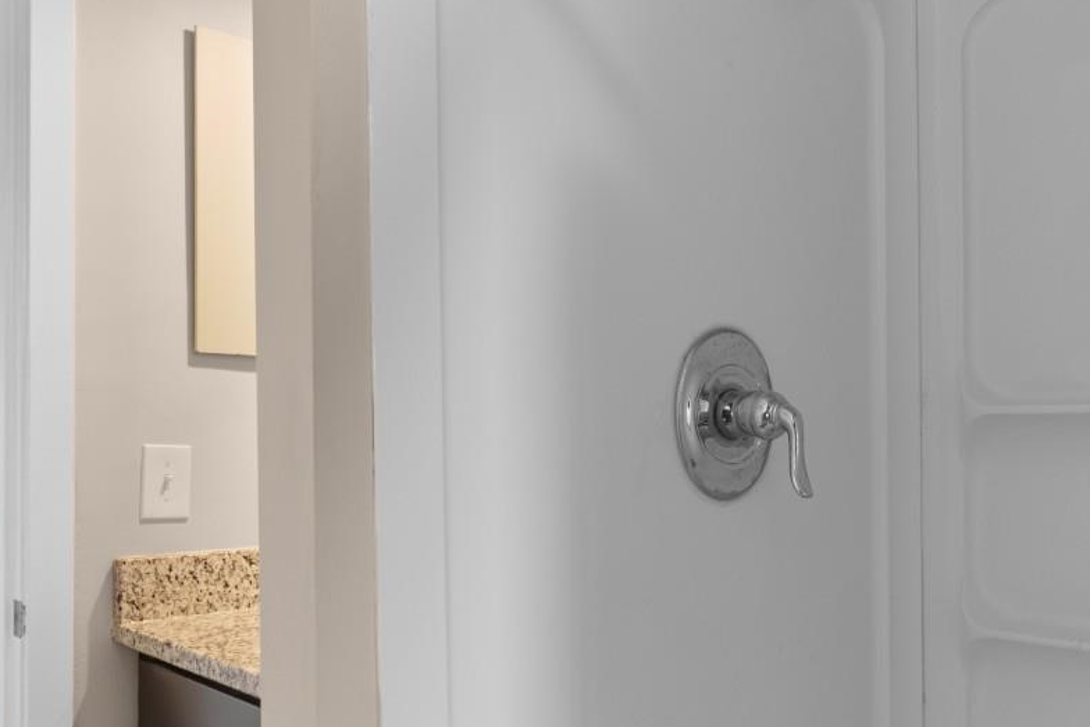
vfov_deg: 42.2
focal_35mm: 31
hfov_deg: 60.0
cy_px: 431
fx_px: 939
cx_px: 623
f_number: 4.5
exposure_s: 1.3
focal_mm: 10
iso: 100
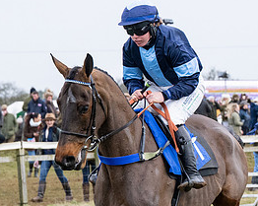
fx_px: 2433
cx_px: 122
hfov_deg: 6.1
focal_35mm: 319
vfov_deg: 4.8
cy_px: 210
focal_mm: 70
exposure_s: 1/1600
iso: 800
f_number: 4
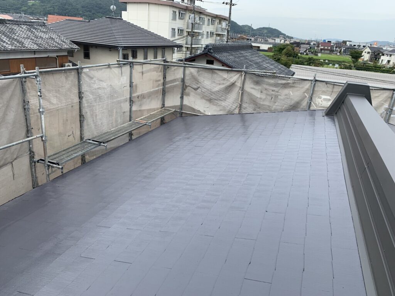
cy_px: 148
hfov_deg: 67.3
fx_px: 297
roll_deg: -5.0
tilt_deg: -20.6
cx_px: 198
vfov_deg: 53.1
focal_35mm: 26
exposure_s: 1/1299
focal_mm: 4.25
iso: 25
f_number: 1.8
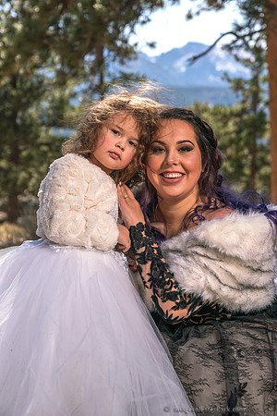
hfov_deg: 22.6
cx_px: 138
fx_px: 692
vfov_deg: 33.4
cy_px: 208
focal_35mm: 60
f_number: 4.5
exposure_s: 1/2000
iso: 320
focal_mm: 60
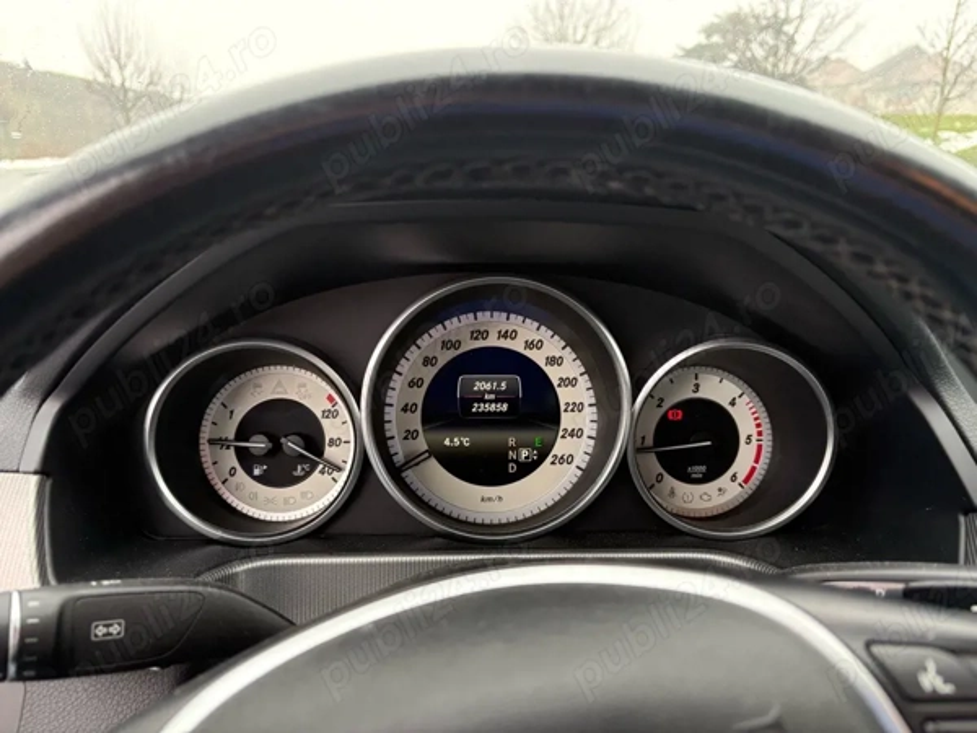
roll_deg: -1.1
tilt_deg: -16.1
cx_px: 488
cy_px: 366
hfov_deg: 67.3
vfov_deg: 53.1
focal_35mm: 26
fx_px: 734
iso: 125
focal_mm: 5.96
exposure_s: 1/113
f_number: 1.6
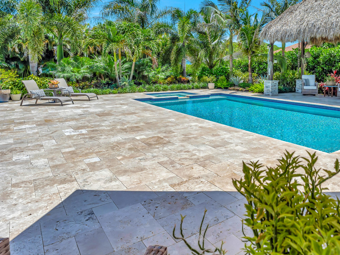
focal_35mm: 27
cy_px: 89
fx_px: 265
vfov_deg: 50.6
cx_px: 240
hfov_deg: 62.8
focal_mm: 16
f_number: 5.6
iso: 100
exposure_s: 1/4000
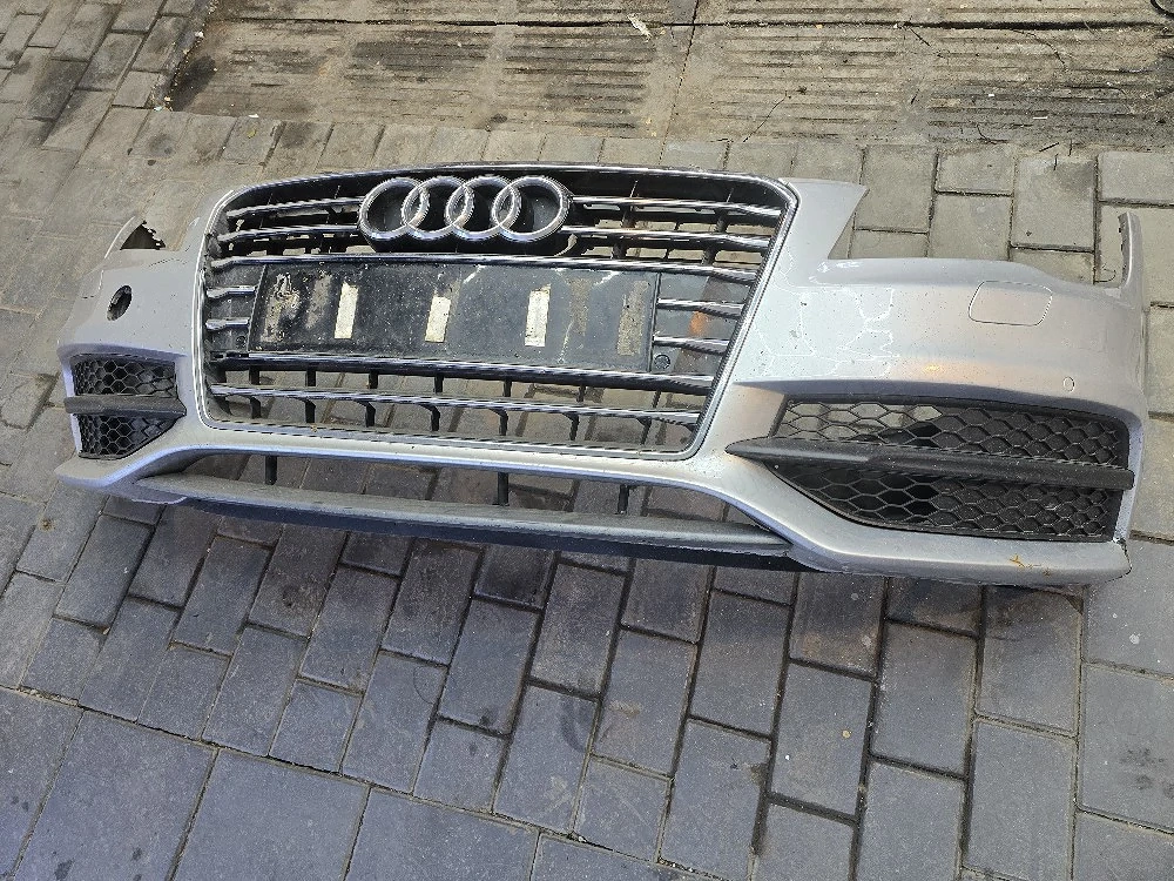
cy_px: 440
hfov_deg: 73.9
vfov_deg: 58.9
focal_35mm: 23
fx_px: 780
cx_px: 587
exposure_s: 1/101
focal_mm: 6.3
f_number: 1.7
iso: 100
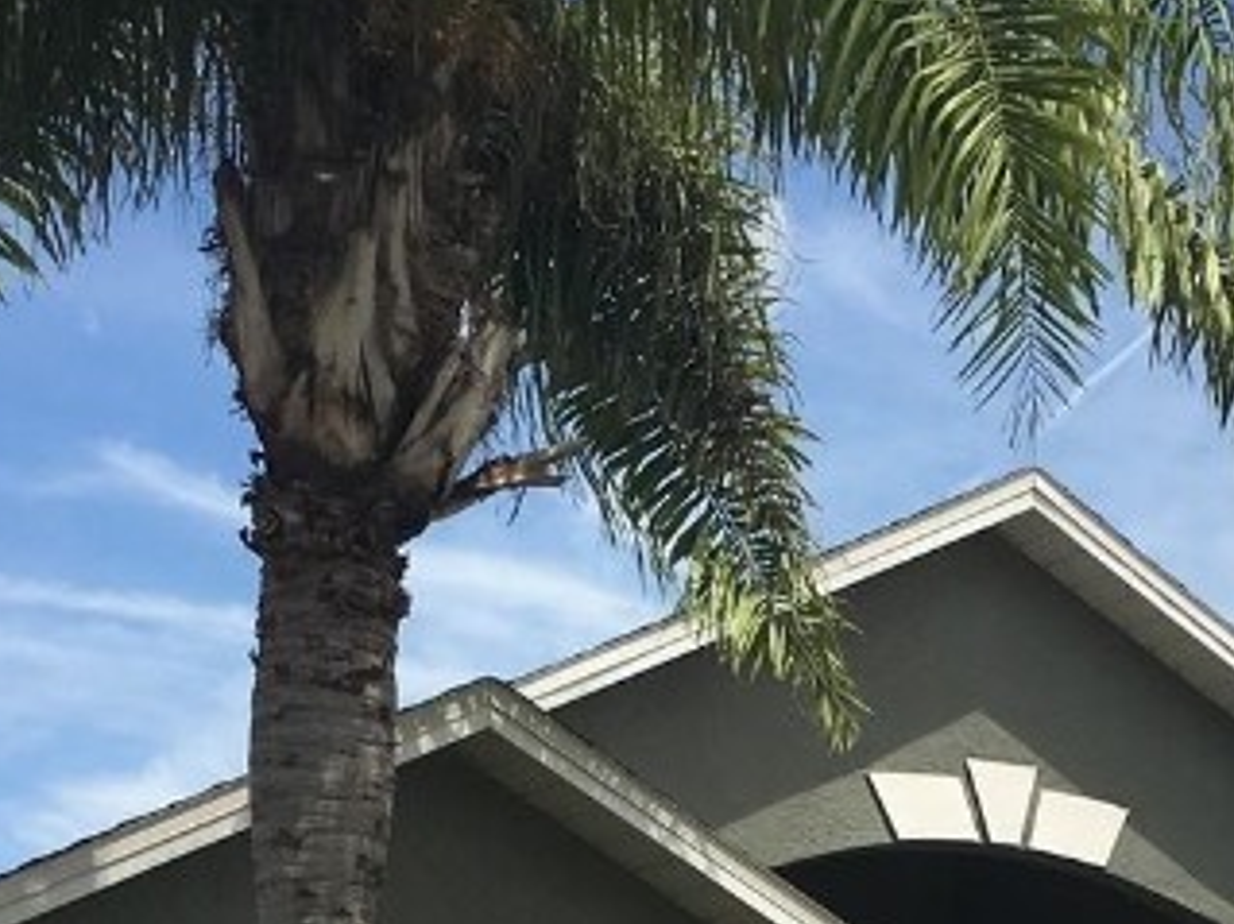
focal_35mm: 93
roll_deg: -0.2
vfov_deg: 14.6
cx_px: 867
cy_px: 1438
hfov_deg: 21.0
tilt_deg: +0.4
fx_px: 3314
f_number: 2.2
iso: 25
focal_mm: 4.15
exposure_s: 1/1972
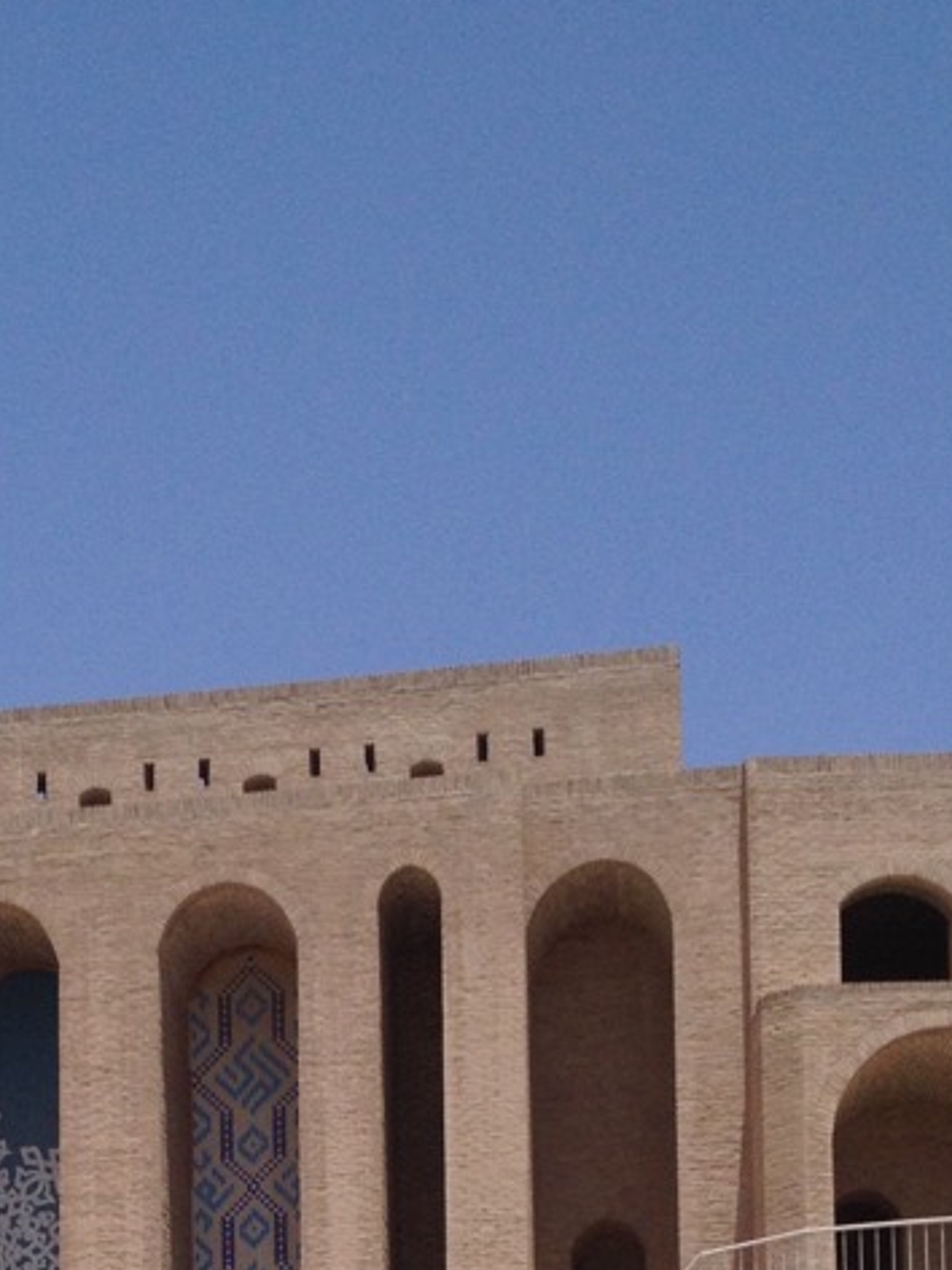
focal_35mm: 95
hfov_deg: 15.4
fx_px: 3484
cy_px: 1703
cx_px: 126
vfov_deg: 19.0
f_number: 2.4
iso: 50
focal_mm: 4.28
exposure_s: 1/2762
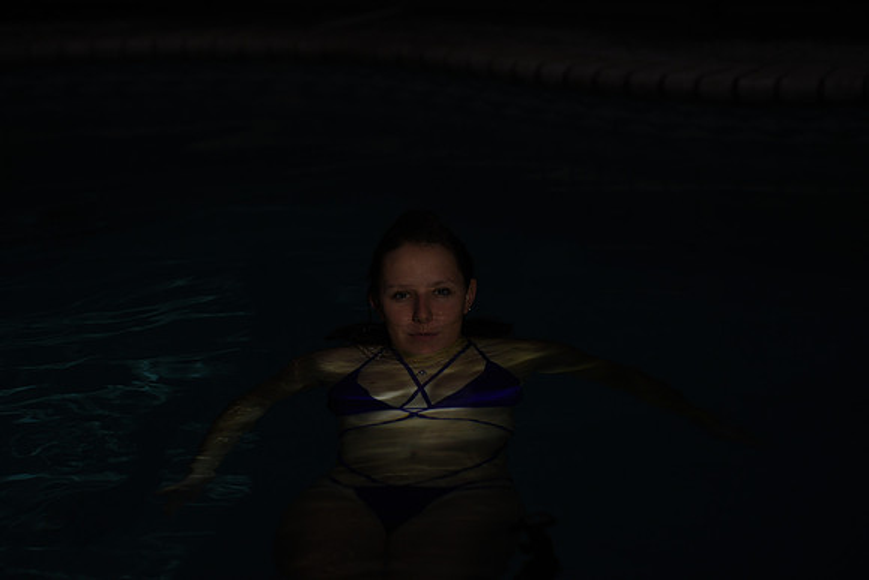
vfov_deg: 14.0
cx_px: 434
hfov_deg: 20.8
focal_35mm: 98
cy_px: 290
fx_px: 2366
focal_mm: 98
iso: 400
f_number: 2.8
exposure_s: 1/80
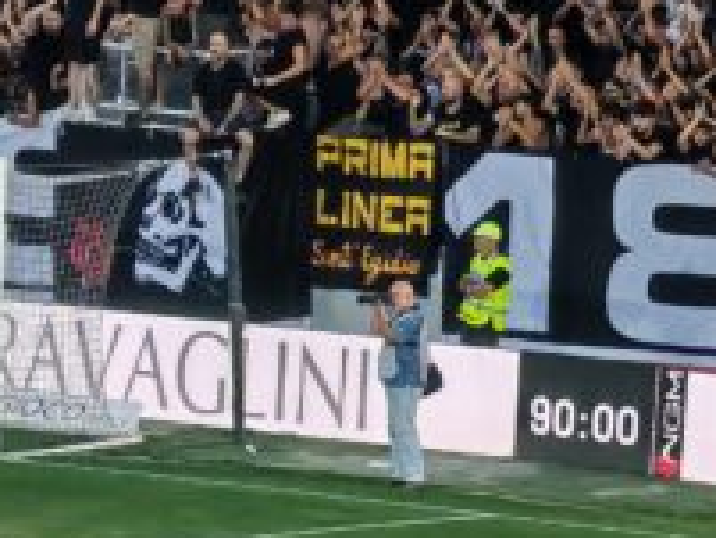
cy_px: -11
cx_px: -356
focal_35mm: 579
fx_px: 11983
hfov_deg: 3.4
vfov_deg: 2.6
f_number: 2.4
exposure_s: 1/100
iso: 64
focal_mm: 8.67
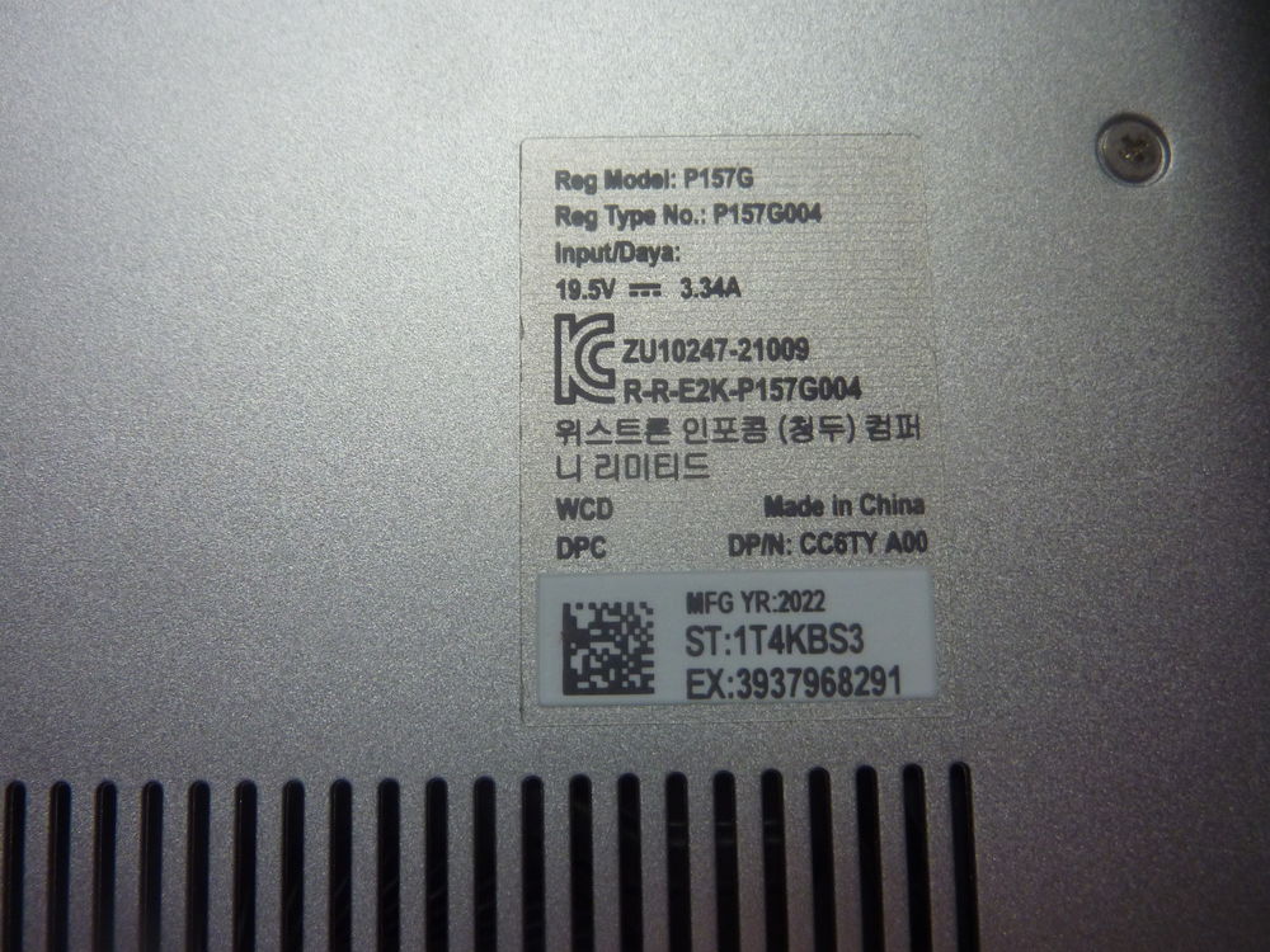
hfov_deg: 61.7
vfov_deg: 48.2
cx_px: 635
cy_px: 476
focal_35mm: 29
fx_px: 1064
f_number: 3.4
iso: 200
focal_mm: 4.7
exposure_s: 1/30
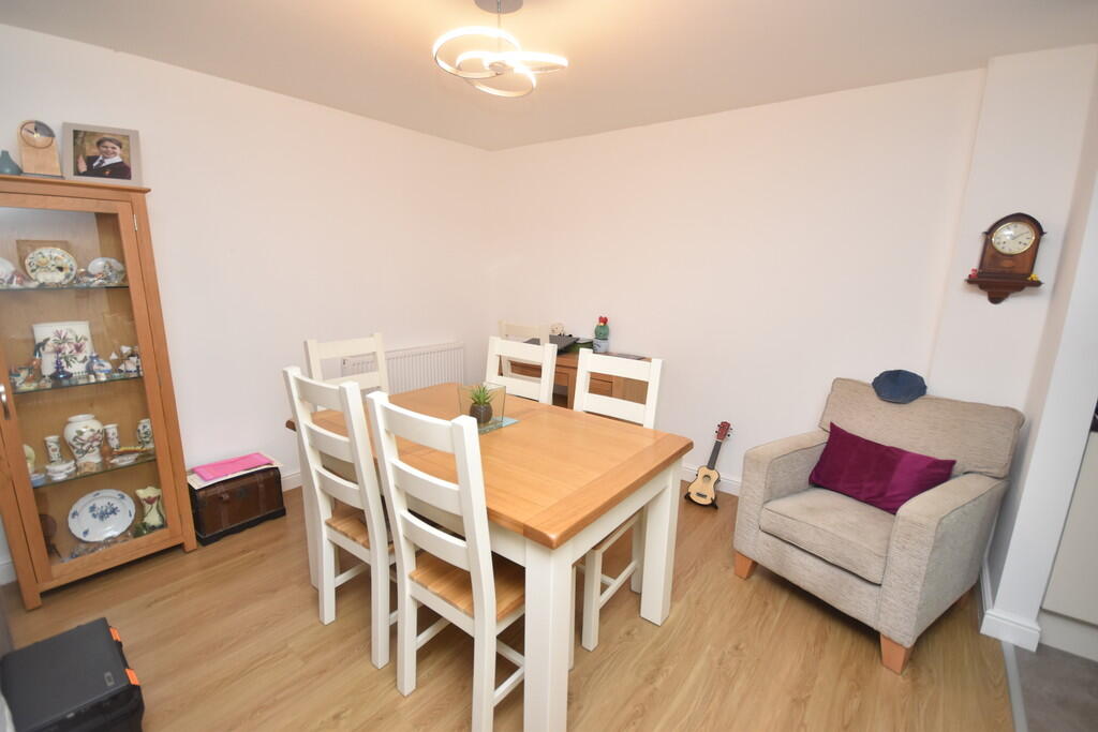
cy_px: 366
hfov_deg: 100.4
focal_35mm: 15
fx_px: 458
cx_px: 549
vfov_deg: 77.3
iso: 800
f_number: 4
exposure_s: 1/125
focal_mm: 10
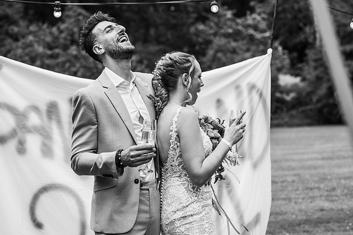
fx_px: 833
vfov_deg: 16.1
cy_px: 118
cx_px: 176
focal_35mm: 85
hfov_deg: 23.9
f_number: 4
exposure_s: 1/500
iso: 100
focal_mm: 85
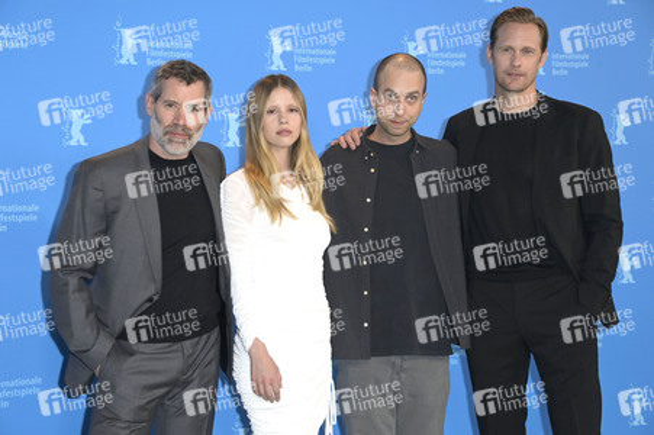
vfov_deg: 20.0
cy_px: 218
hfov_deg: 29.7
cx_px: 327
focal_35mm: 68
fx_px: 1234
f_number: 5.6
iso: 1000
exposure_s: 1/250
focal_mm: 68
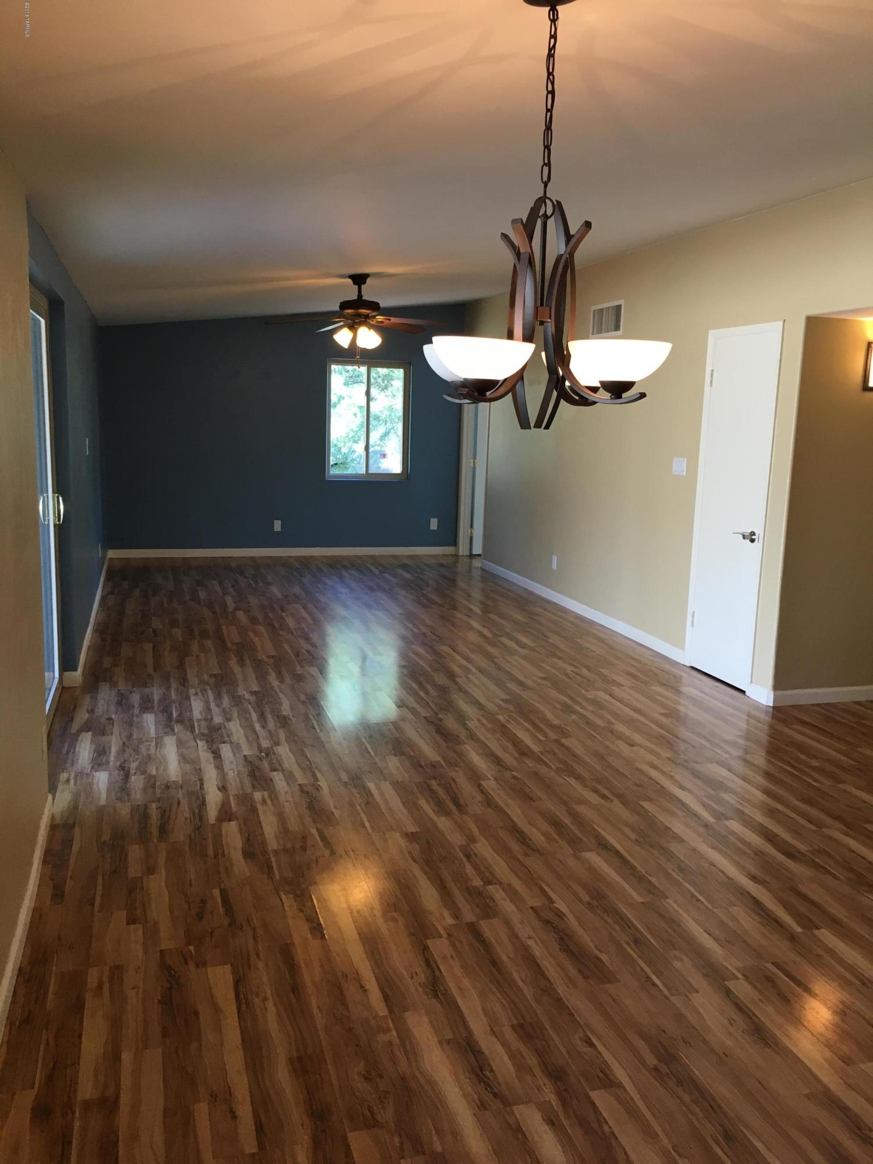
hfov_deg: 48.2
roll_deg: -2.4
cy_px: 582
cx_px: 436
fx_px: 975
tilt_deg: -9.4
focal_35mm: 29
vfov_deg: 61.7
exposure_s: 1/30
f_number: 2.2
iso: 32
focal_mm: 4.15
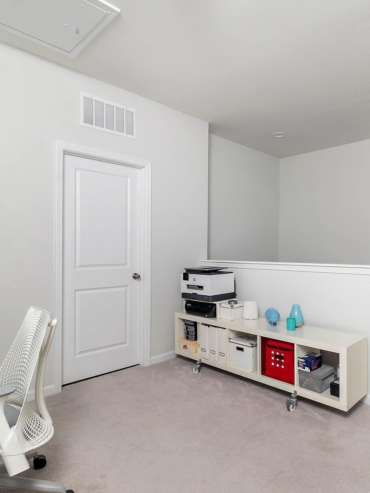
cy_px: 248
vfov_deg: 76.4
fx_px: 313
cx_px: 219
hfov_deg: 60.7
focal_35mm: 22
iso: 500
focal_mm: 10
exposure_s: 1/100
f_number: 7.1
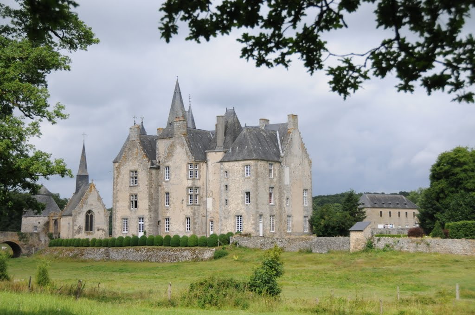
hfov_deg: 31.9
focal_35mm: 63
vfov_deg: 21.5
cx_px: 238
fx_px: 830
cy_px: 158
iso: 800
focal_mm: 42
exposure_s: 1/6400
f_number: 4.5
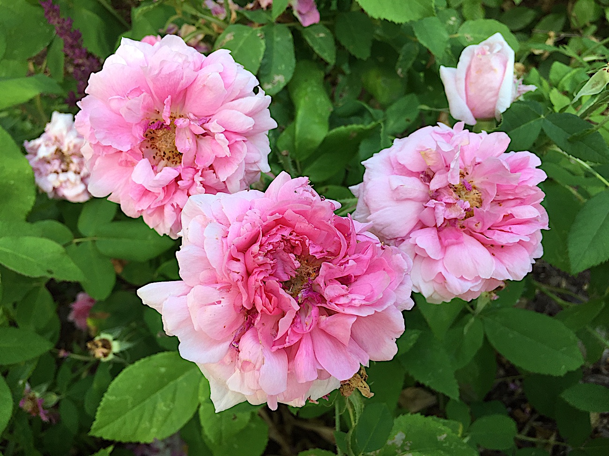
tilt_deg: -46.5
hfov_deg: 61.7
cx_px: 304
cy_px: 228
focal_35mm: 29
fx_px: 510
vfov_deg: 48.2
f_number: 2.2
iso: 32
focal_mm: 4.15
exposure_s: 1/50
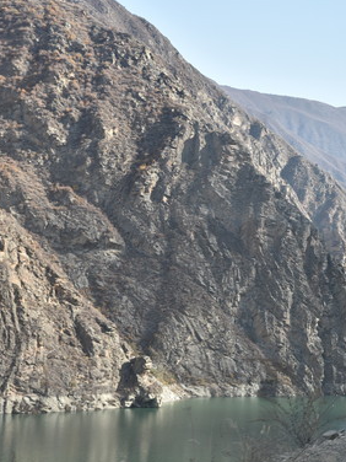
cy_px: 232
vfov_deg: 22.0
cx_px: 304
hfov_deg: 16.4
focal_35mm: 89
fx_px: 1186
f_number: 4.5
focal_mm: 58
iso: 200
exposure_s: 1/320
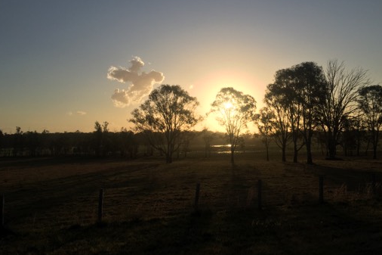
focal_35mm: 31
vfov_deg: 42.2
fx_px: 329
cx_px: 189
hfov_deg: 60.3
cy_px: 110
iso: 32
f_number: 2.2
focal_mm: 4.15
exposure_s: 1/4405
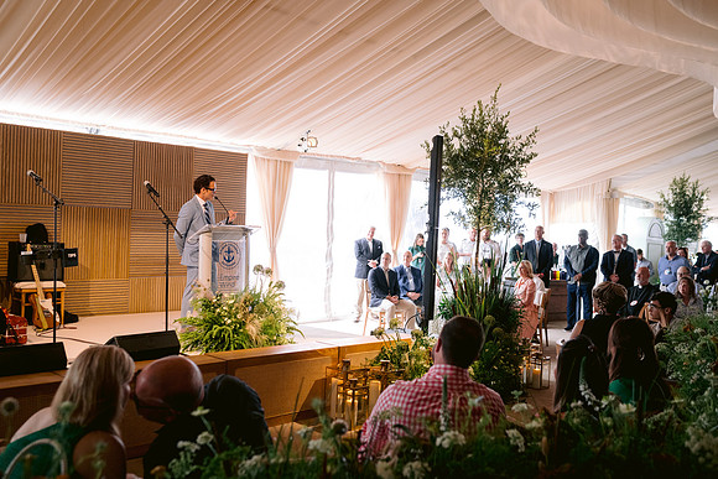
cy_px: 240
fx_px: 698
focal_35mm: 35
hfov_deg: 54.4
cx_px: 359
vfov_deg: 37.9
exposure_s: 1/160
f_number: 3.5
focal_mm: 35
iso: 1250
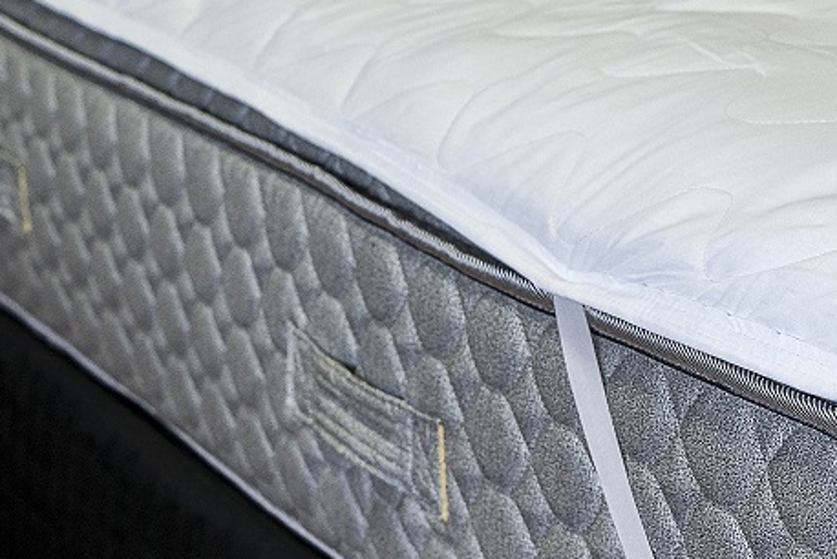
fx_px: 2675
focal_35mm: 115
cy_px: 194
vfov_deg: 11.9
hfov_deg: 16.9
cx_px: 1058
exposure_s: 1/60
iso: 800
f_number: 5.6
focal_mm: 35
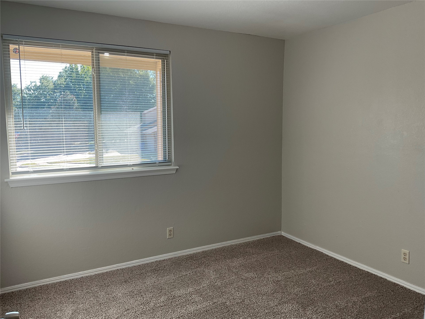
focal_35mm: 29
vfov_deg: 48.2
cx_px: 212
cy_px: 160
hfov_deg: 61.7
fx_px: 356
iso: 25
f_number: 1.8
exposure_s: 1/122
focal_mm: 3
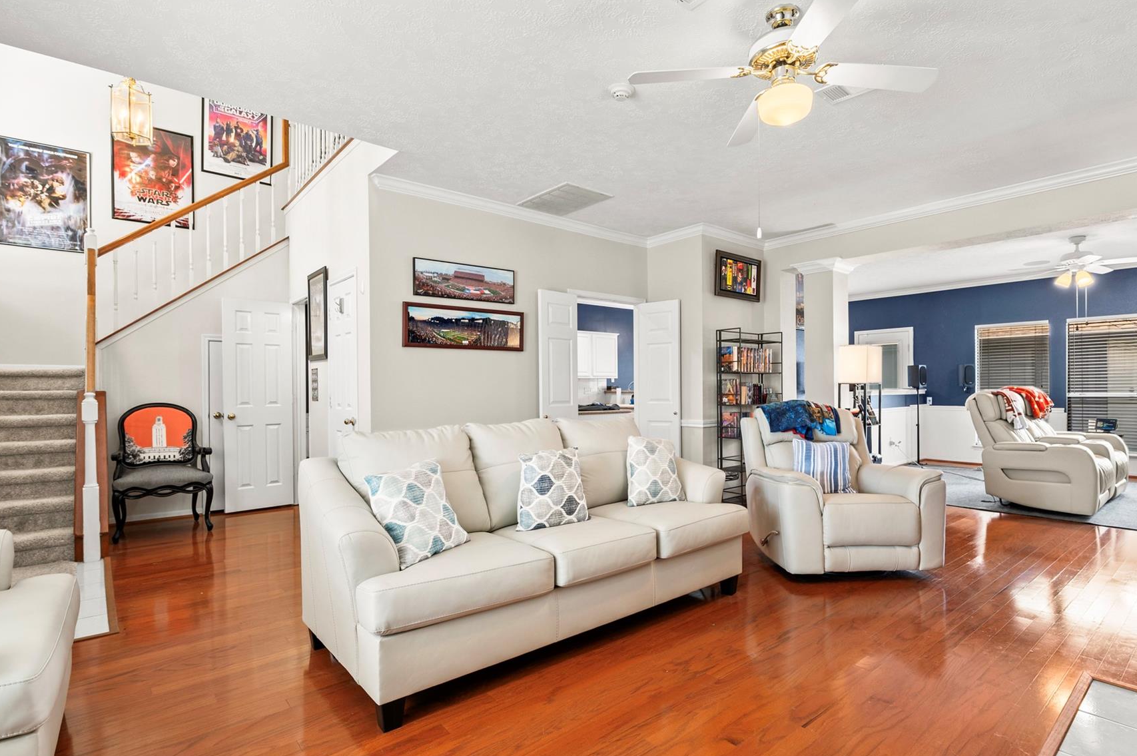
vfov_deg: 67.3
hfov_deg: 90.0
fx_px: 568
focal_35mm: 18
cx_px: 588
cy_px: 392
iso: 125
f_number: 6.3
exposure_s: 1/4
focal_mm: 15
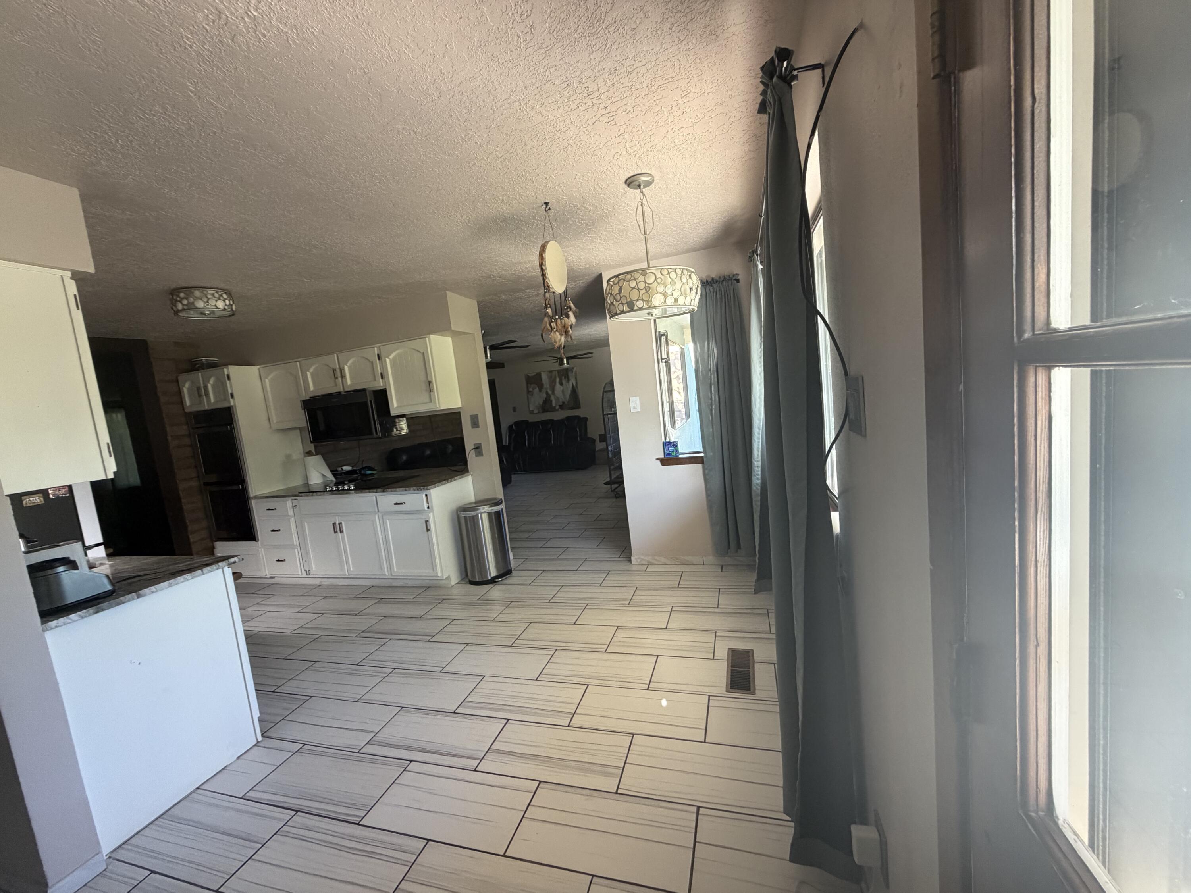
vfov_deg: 85.7
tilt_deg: -6.5
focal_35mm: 14
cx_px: 596
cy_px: 446
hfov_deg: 102.1
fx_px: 482
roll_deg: +7.0
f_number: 2.2
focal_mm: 2.22
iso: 320
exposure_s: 1/121
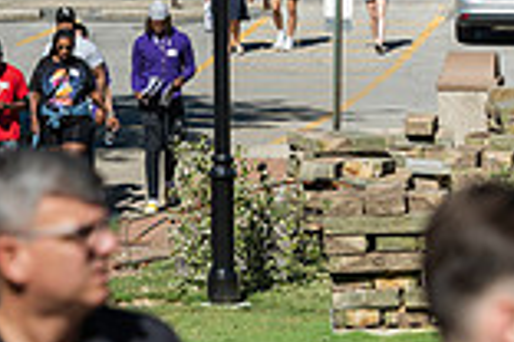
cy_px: 235
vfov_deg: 3.6
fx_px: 5425
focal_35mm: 380
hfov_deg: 5.4
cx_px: -109
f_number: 4.5
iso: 100
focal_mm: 102
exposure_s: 1/800
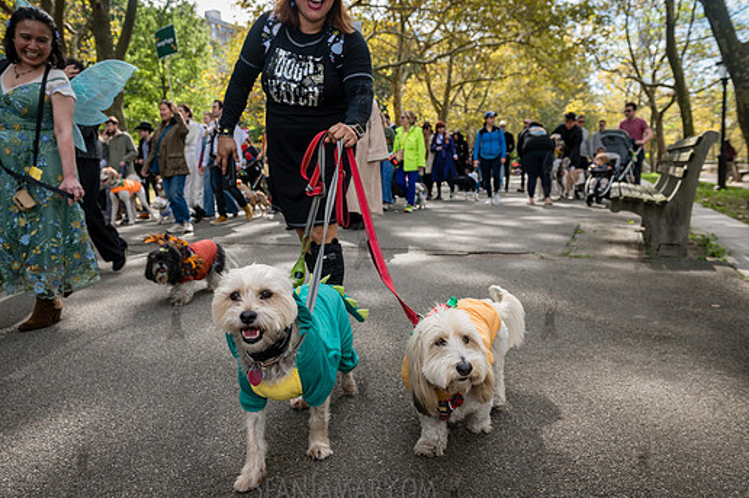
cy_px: 244
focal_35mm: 27
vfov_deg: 47.8
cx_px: 361
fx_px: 561
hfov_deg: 67.4
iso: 1000
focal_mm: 24
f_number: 5
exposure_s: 1/1250
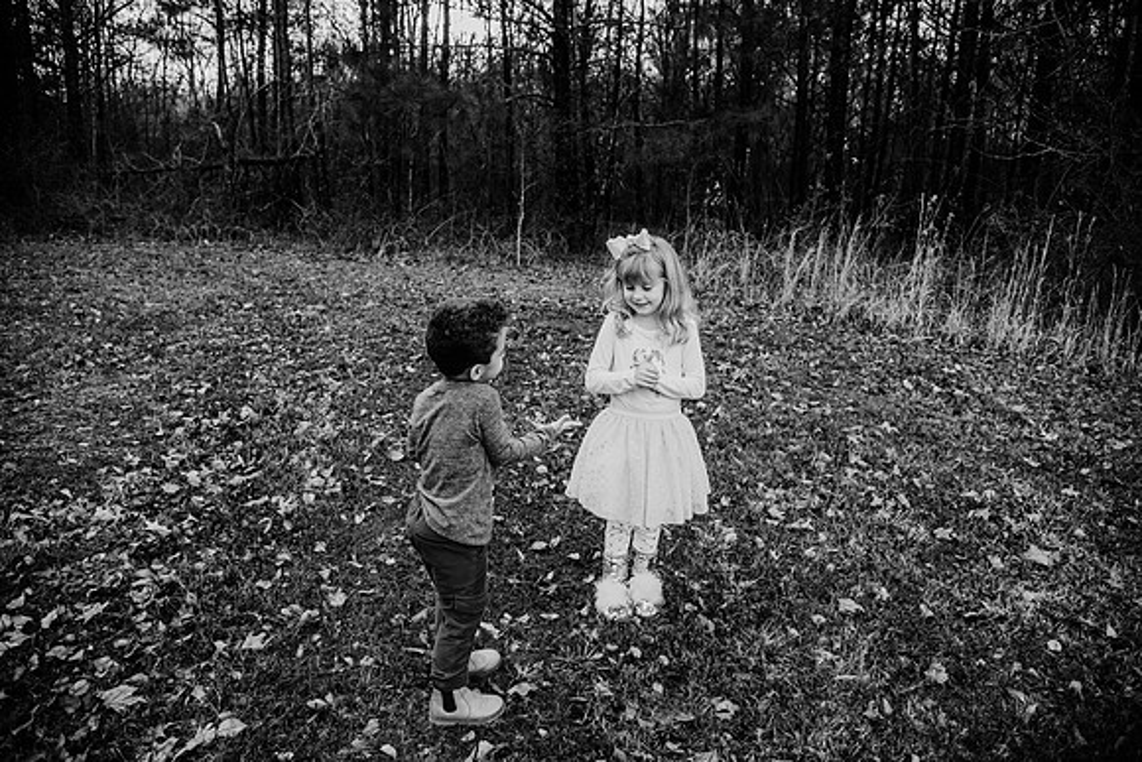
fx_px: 761
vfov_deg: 53.2
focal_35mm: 24
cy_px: 381
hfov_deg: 73.7
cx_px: 571
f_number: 4
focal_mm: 24
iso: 800
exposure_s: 1/800
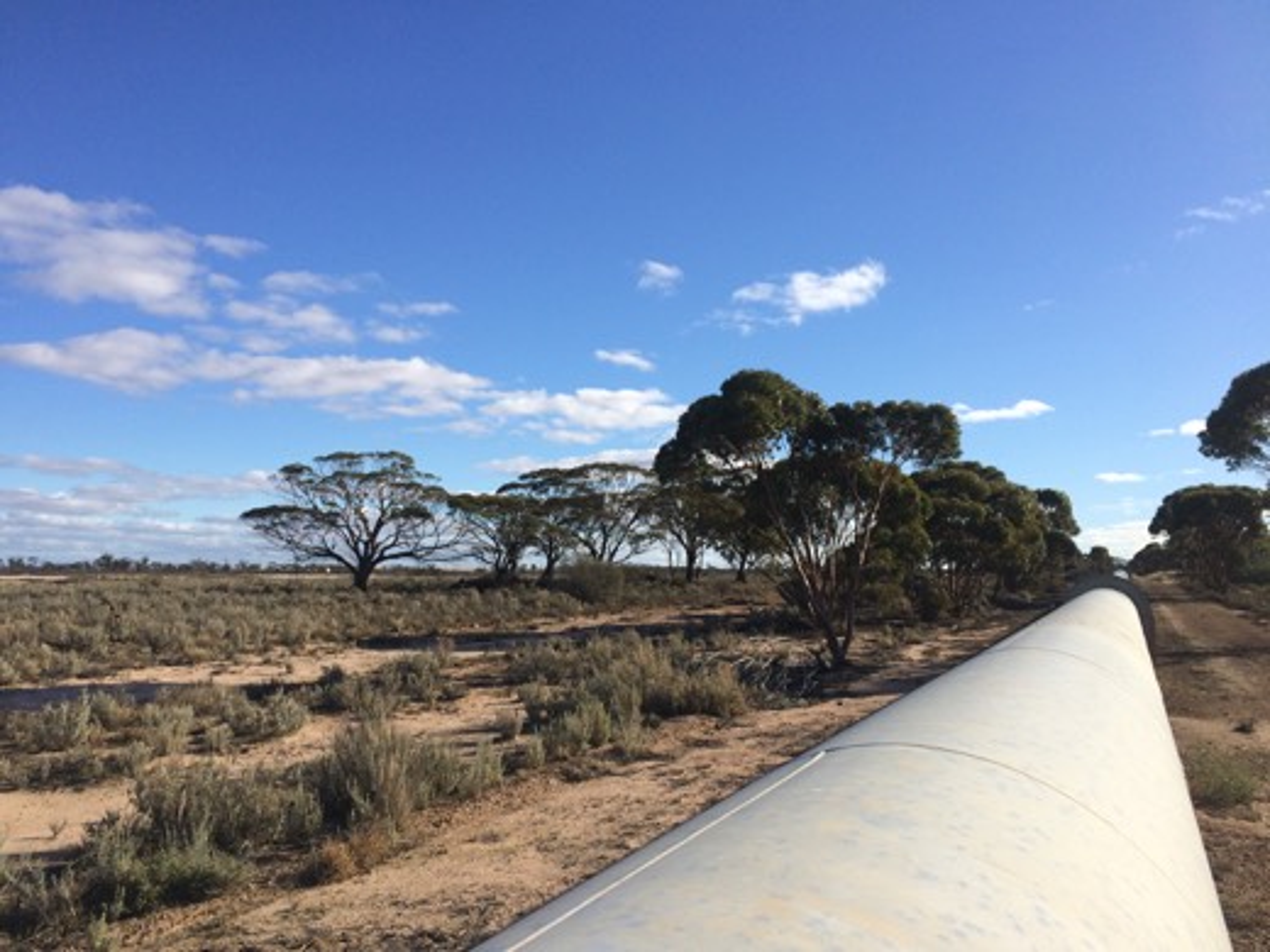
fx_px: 1064
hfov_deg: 61.7
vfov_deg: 48.2
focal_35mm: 29
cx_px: 635
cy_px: 476
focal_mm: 4.15
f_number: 2.2
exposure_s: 1/2740
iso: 32
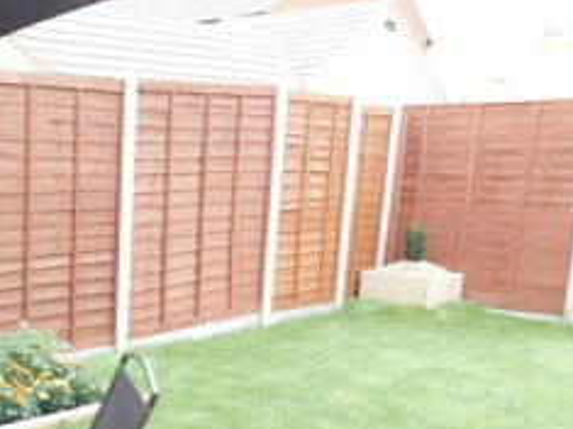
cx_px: -111
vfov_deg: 25.0
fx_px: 943
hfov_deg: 29.2
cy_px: 374
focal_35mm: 57
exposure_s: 1/320
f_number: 3
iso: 400
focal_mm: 4
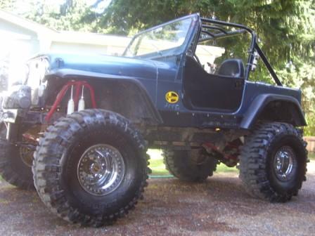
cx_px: 158
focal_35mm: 42
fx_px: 382
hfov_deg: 44.8
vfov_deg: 34.3
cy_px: 118
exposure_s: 1/60
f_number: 3
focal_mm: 7
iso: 125
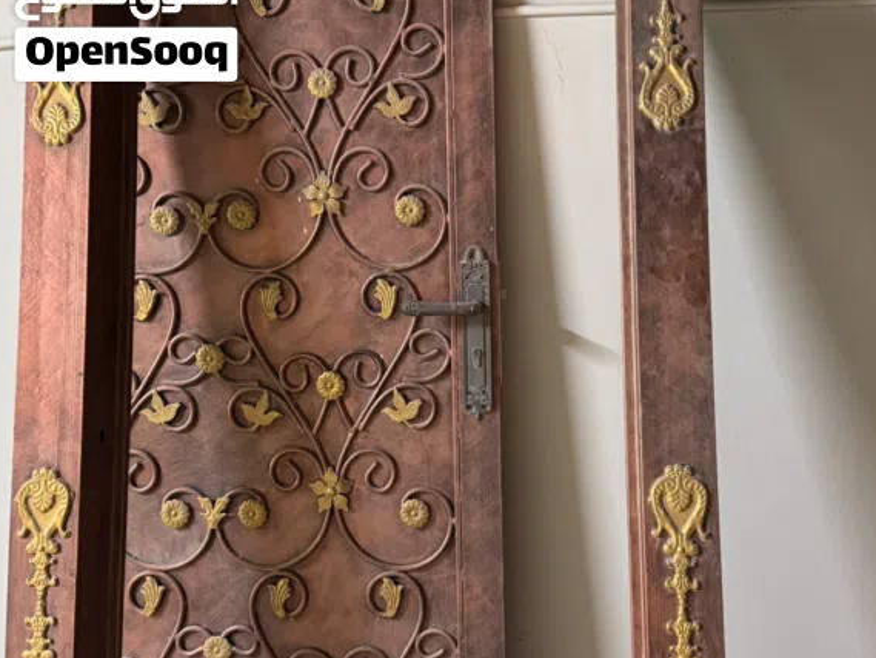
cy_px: 304
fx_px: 683
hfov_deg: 65.2
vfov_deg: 51.3
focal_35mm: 27
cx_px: 470
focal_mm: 6.76
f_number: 1.78
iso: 800
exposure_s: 1/33
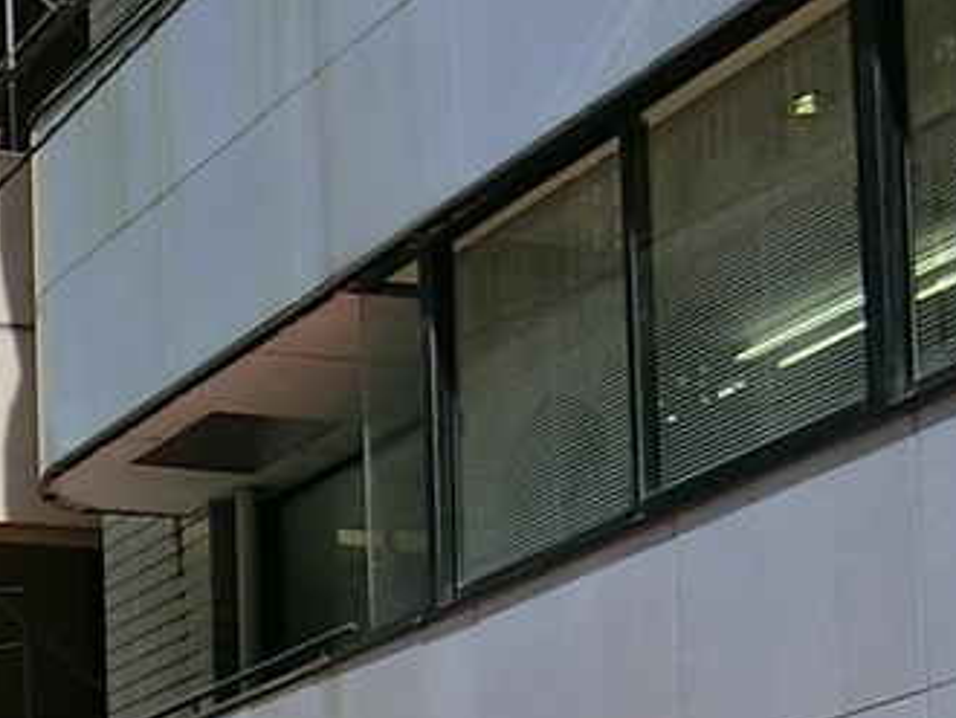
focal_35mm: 92
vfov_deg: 14.1
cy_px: 1317
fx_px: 2543
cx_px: -858
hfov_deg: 16.9
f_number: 6.9
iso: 80
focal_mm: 4.06
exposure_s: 1/200
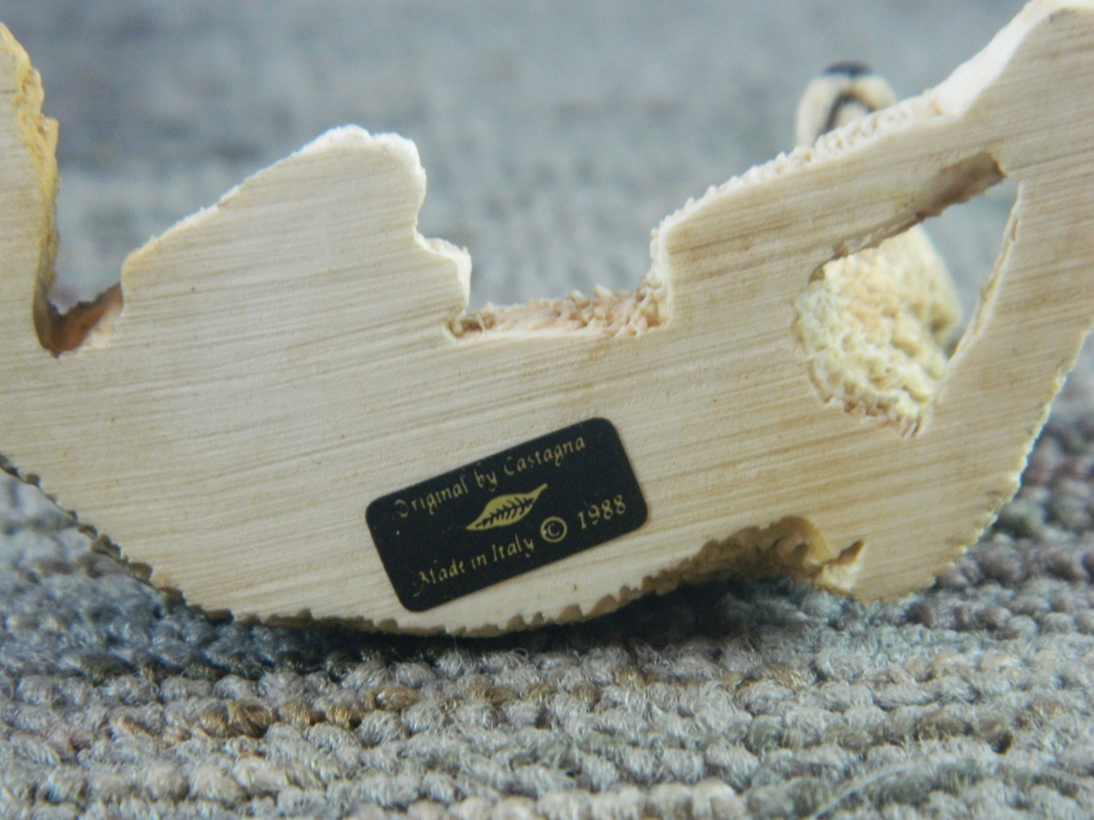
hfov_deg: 13.2
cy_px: 410
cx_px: 547
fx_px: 4741
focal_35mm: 150
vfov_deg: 9.9
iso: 400
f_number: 4.9
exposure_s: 1/13
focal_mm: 27
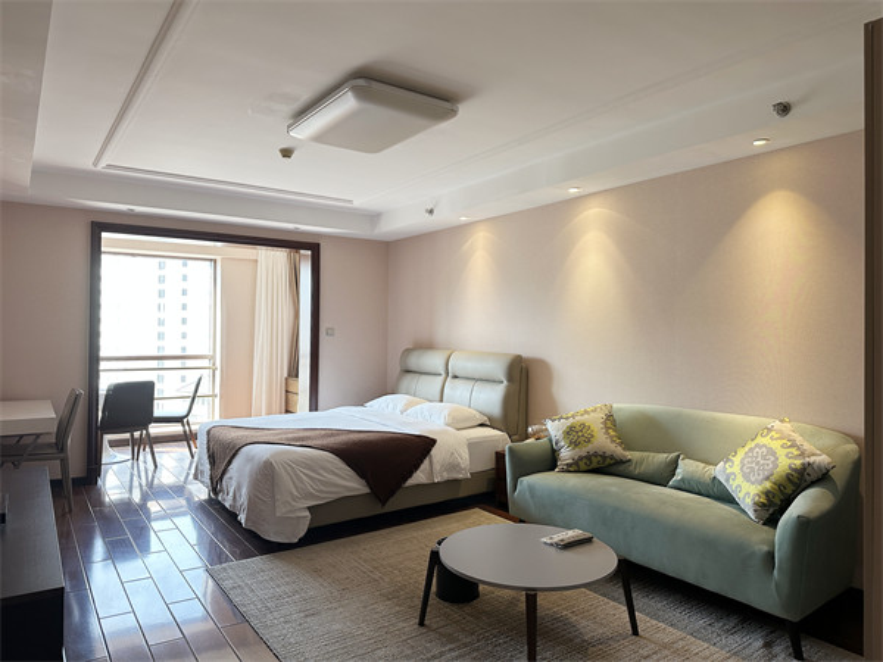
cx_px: 442
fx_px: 612
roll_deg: -0.2
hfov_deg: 71.6
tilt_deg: +1.3
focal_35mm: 24
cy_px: 331
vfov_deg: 56.8
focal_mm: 6.86
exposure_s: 1/100
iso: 80
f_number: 1.78
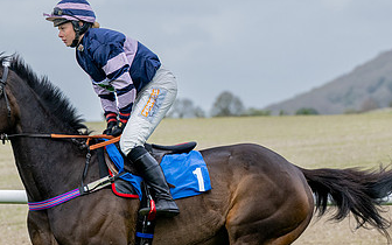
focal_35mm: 323
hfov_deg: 6.5
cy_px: 279
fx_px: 3451
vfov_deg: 4.1
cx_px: 91
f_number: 4
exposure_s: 1/1600
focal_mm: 115
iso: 400
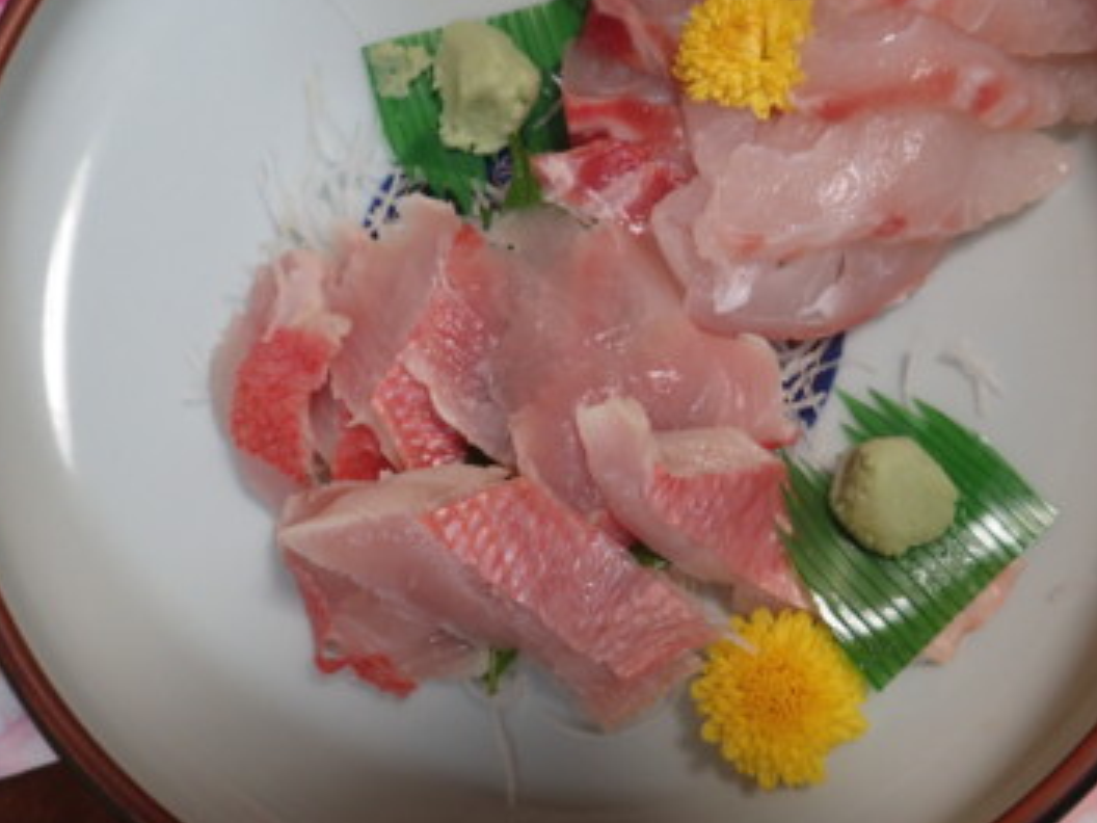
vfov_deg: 44.0
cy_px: 352
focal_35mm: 32
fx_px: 1014
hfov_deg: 56.4
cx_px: 658
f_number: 2
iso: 200
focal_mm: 4.5
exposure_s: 1/50
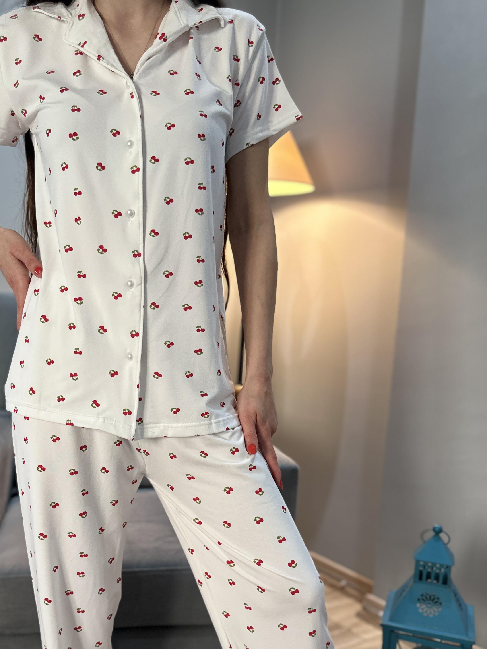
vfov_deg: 54.1
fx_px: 619
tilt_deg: -11.1
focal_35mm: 33
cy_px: 440
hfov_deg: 42.7
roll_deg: -2.8
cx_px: 191
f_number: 1.78
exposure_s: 1/121
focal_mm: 6.86
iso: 200
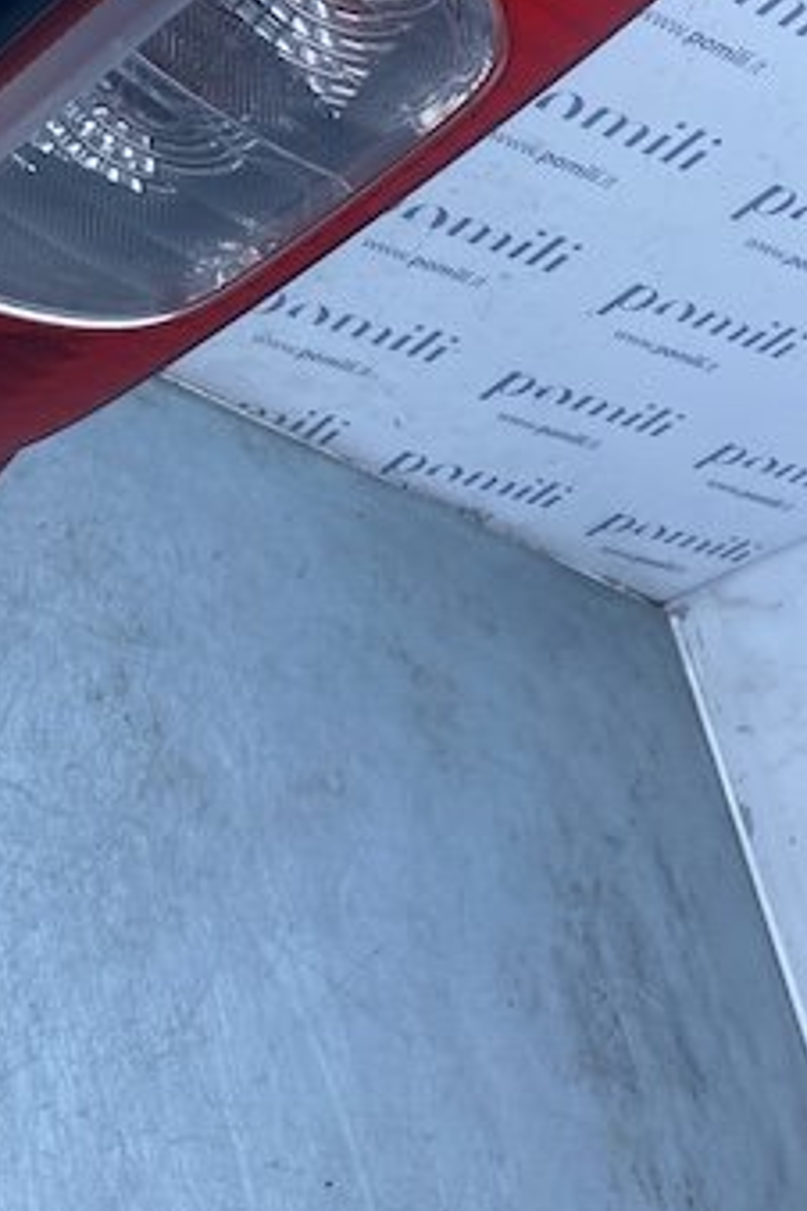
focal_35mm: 51
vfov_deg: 36.5
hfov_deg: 25.7
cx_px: 93
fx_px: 1715
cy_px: 121
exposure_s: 1/793
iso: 32
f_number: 1.8
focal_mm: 4.25
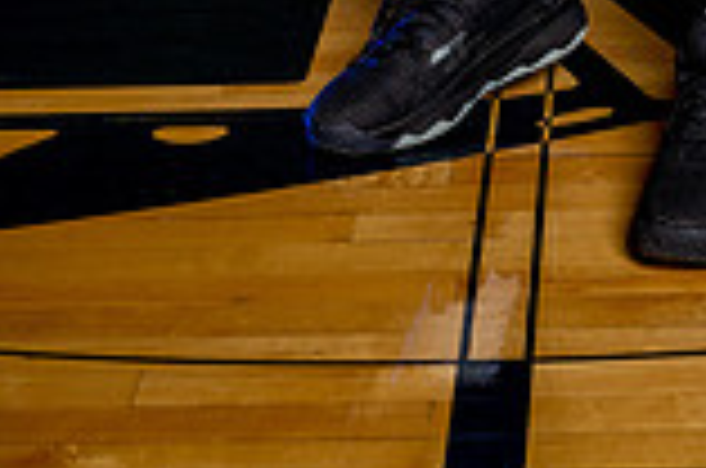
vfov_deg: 8.1
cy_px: -540
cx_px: 634
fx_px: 3092
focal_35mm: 158
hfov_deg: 12.9
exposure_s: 1/250
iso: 64
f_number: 6.3
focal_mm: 55
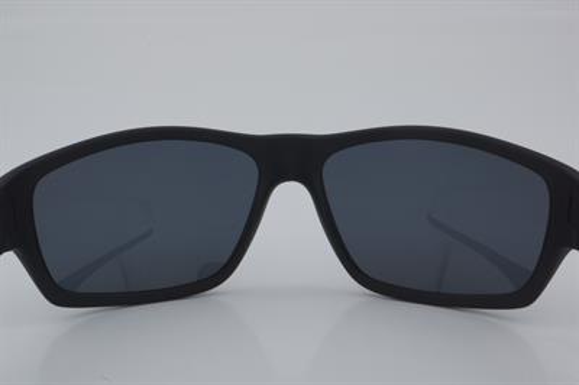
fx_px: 1085
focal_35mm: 68
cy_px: 192
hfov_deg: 29.9
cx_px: 290
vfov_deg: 20.1
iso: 100
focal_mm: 45
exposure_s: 1/4
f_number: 32
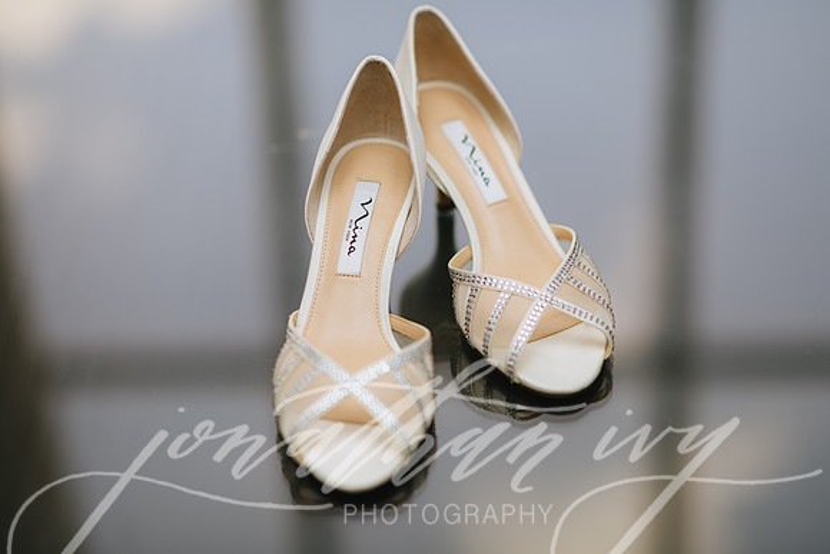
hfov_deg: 23.9
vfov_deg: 16.1
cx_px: 415
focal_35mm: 85
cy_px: 277
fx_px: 1960
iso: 31
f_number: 2
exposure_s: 1/250
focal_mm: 85
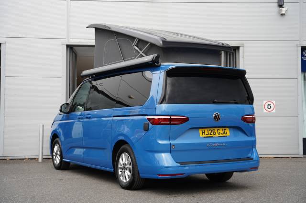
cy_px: 102
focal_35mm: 51
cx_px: 153
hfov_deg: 39.1
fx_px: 431
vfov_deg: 26.6
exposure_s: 1/160
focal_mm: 50.7
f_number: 4
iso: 160
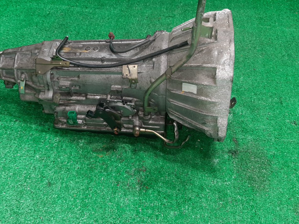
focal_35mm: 39
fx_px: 337
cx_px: 116
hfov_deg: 47.5
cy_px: 85
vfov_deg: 36.6
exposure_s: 1/50
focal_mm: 3.93
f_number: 1.7
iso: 179
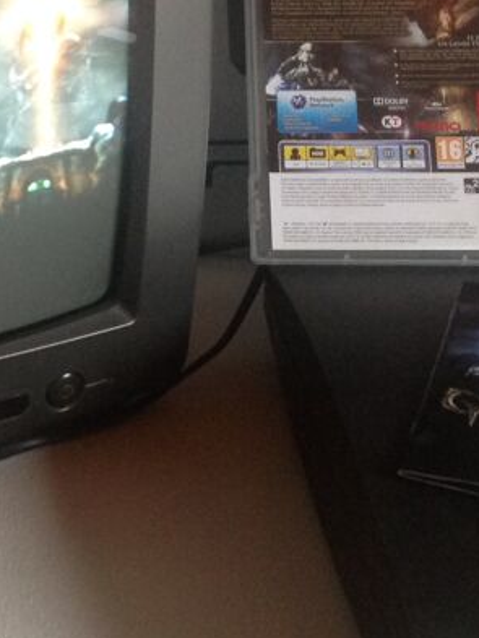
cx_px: 104
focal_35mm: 89
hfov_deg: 16.5
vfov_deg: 21.8
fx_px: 1641
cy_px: 163
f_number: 2.4
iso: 200
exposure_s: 1/15
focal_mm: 4.28
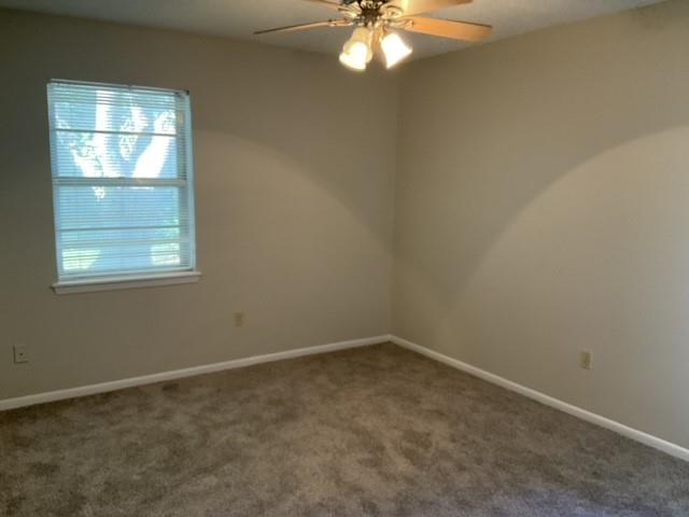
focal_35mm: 29
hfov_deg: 61.7
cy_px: 258
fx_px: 577
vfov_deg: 48.2
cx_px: 344
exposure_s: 1/60
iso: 200
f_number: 1.8
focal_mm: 3
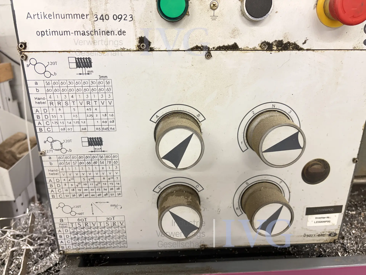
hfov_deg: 67.3
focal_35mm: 26
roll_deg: +0.8
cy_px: 138
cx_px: 183
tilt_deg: -21.2
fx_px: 275
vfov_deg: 53.1
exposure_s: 1/50
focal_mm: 5.96
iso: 320
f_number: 1.6
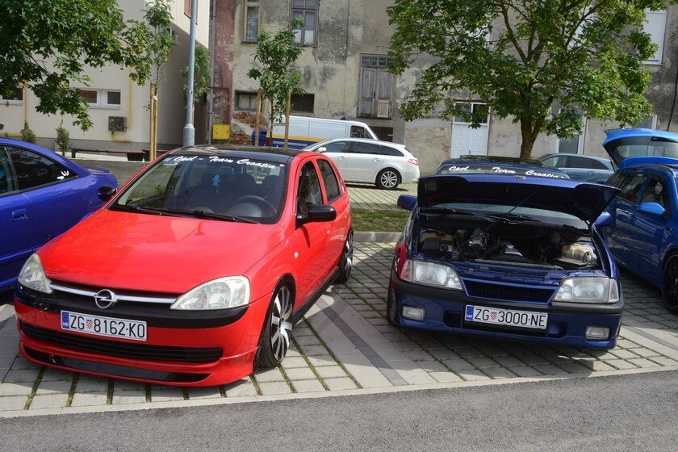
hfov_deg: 58.7
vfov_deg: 41.1
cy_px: 226
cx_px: 339
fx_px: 603
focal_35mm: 32
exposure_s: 1/1000
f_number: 16
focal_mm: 32
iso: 2000
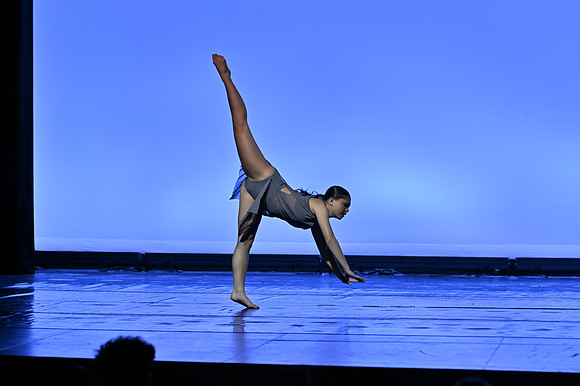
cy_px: 193
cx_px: 290
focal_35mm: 127
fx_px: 2045
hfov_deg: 16.1
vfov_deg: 10.8
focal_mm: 85
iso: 450
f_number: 2.8
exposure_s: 1/500
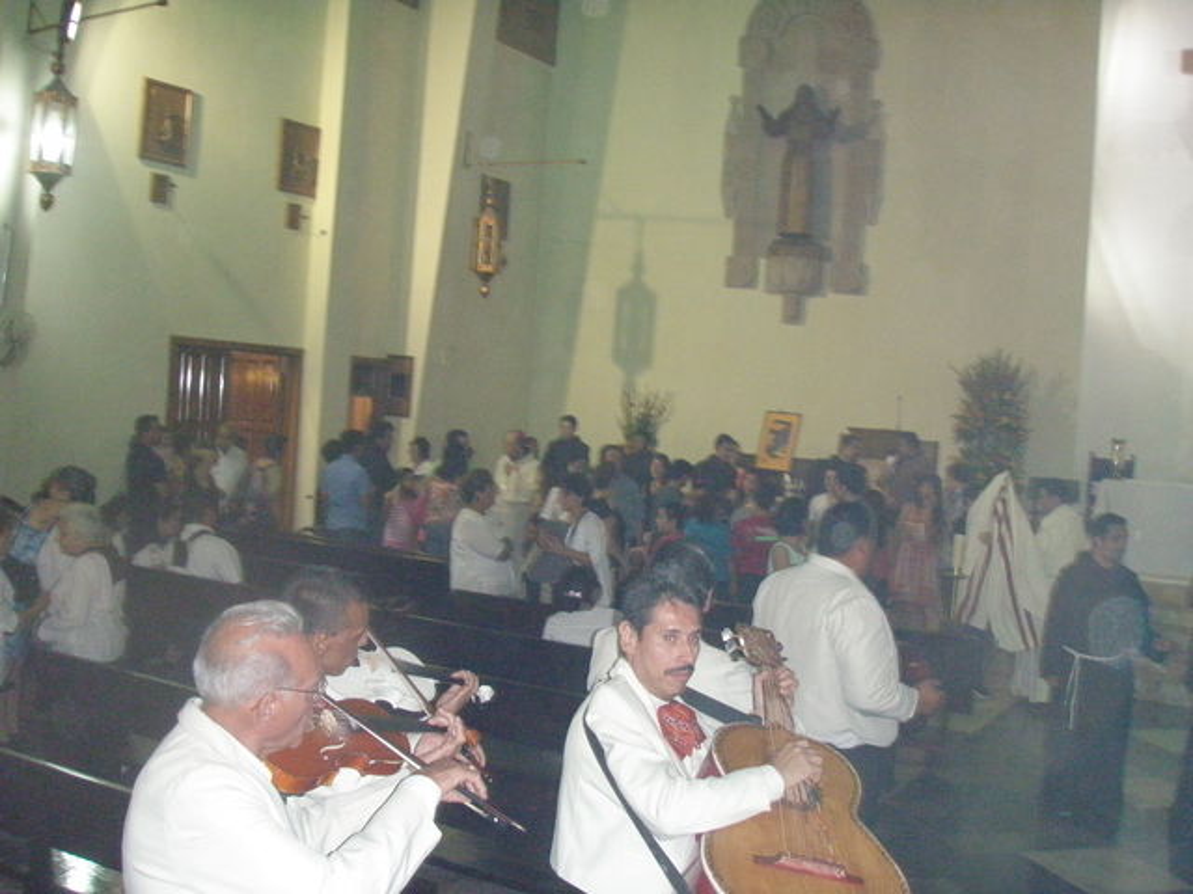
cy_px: 447
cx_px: 596
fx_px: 1310
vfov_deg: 37.7
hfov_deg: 49.0
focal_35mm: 38
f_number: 3.5
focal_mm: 6.7
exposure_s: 1/30
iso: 640
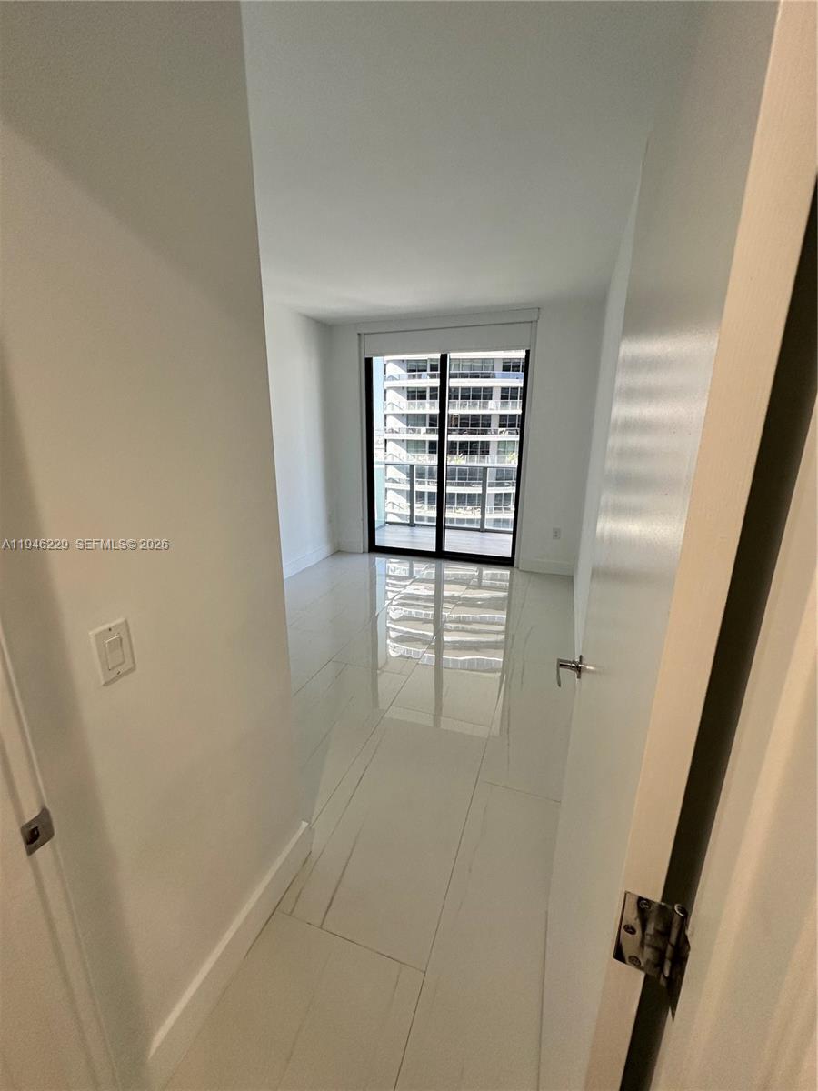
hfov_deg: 85.7
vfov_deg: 102.1
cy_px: 546
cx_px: 409
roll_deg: -0.6
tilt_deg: -14.6
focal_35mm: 14
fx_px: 441
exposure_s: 1/120
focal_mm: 2.22
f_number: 2.2
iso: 160
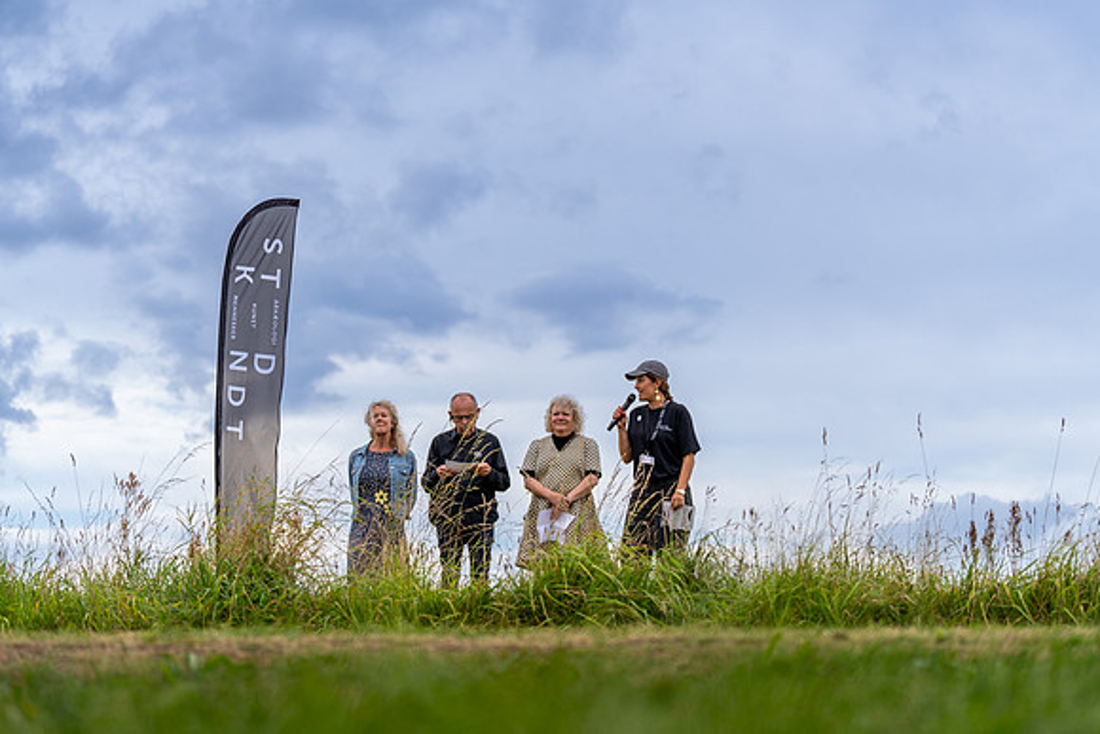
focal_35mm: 70
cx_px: 550
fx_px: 2139
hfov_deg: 28.8
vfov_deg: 19.5
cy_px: 367
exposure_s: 1/1250
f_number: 2.8
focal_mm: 70
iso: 80
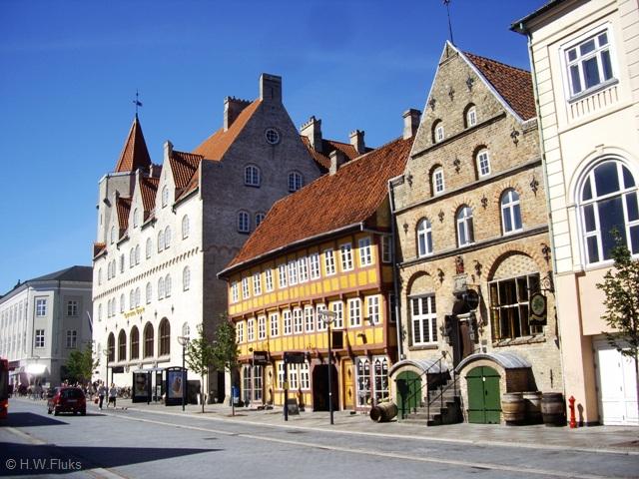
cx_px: 320
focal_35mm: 38
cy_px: 240
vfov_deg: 37.7
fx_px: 701
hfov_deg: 49.0
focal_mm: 7.9
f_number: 8
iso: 64
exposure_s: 1/125
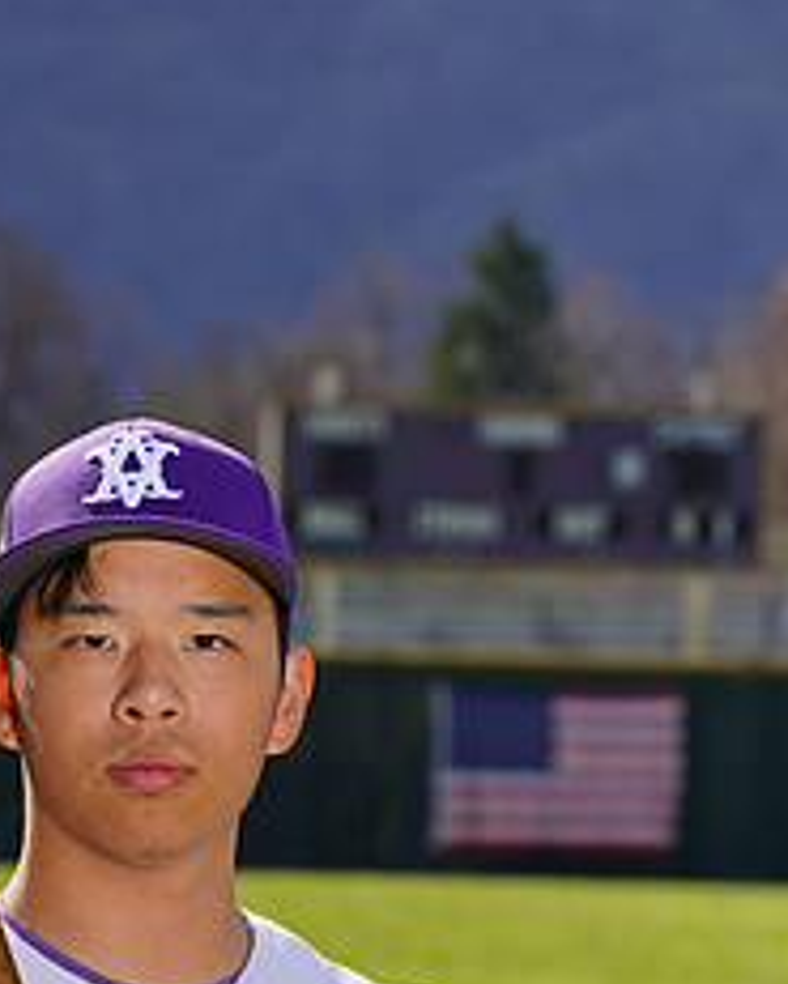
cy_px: 1146
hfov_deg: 3.8
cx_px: 117
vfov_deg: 4.7
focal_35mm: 408
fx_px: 11886
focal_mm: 173
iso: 100
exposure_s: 1/250
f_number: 11
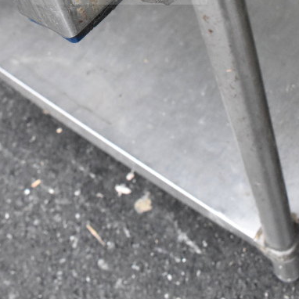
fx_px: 596
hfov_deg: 28.1
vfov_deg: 25.4
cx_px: 119
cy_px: -58
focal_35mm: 61
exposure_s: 1/640
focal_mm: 20
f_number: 13
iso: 6400
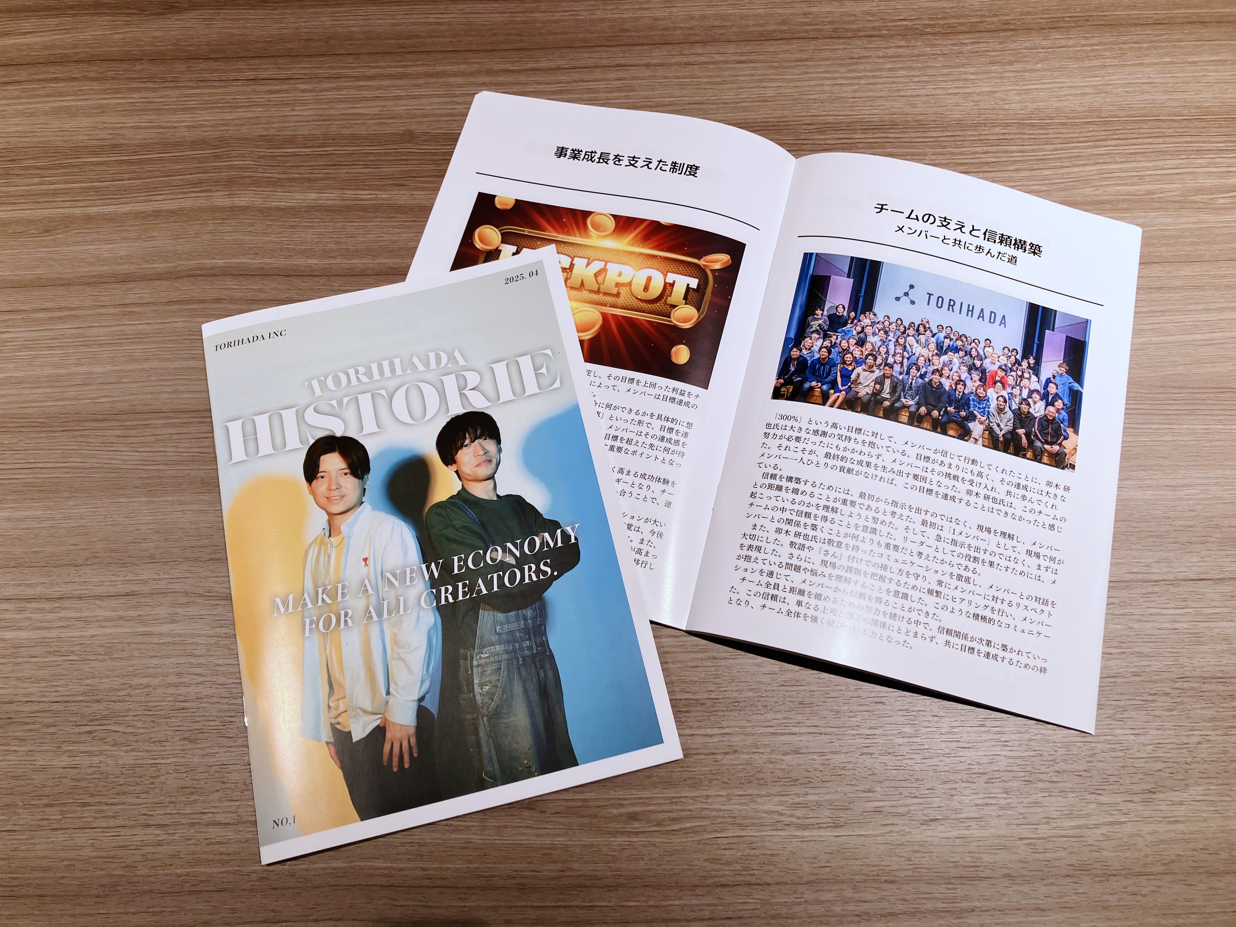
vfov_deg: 49.7
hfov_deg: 63.4
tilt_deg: -70.0
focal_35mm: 28
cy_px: 464
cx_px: 618
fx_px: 1000
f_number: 1.8
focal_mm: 3.99
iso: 40
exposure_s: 1/121
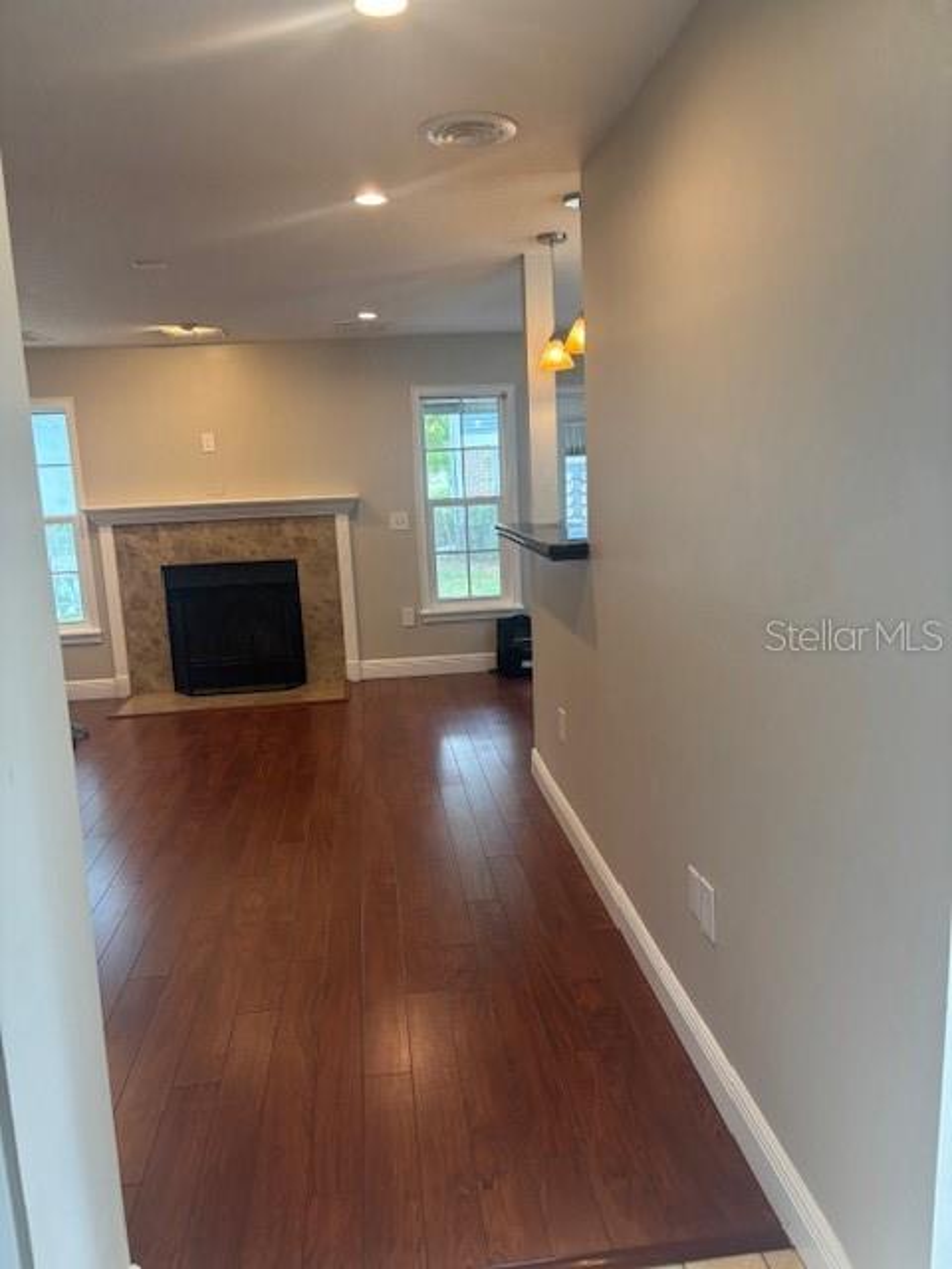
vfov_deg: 67.3
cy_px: 634
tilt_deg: -10.4
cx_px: 476
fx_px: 953
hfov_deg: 53.1
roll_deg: +1.3
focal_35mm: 26
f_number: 1.6
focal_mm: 5.96
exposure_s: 1/60
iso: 125
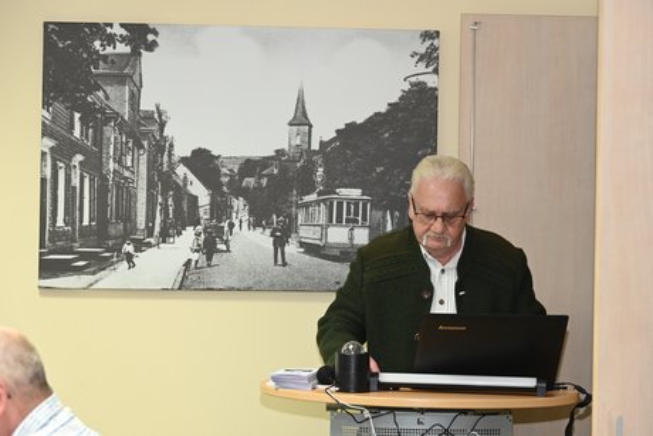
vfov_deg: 11.9
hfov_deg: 17.8
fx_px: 2087
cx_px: 326
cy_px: 218
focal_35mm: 115
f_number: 6.7
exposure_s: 1/60
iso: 2500
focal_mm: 115
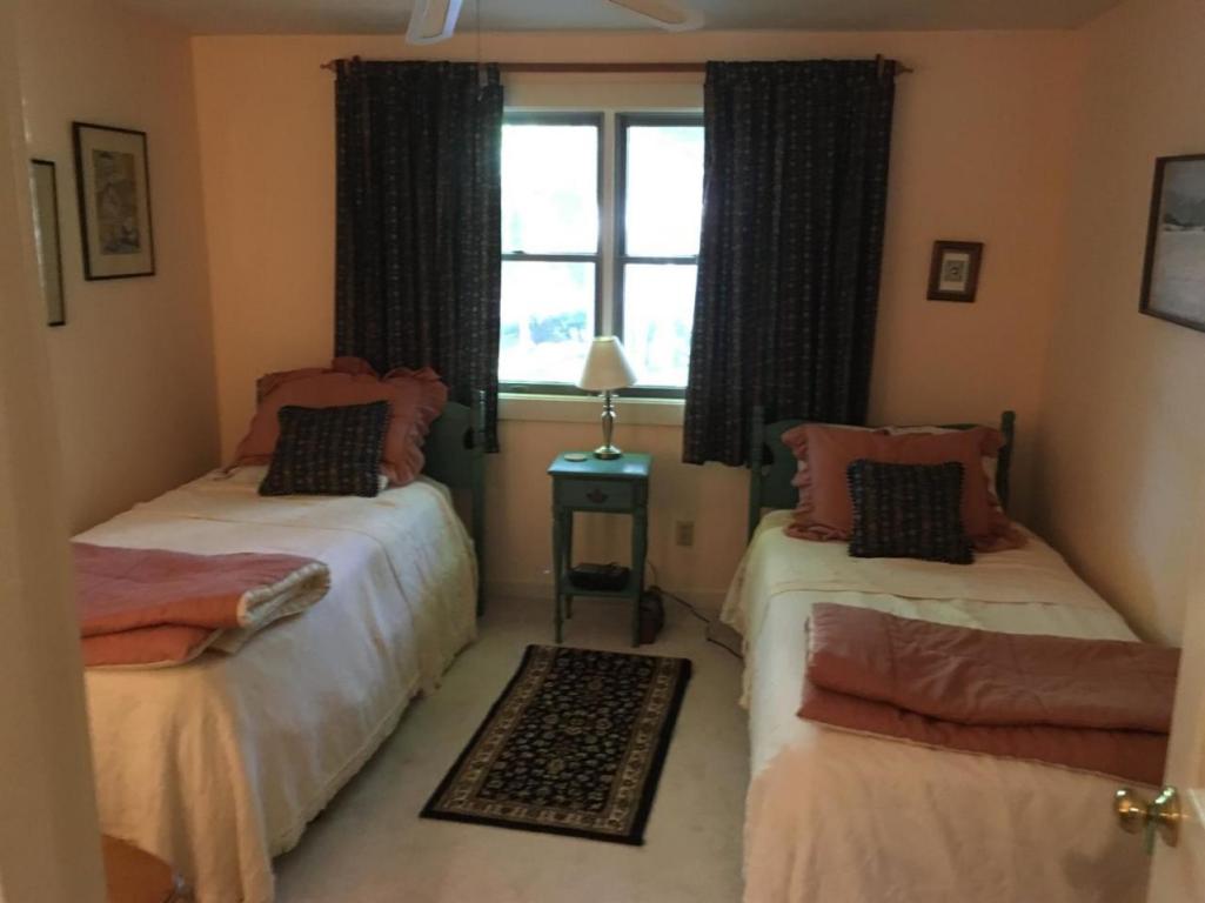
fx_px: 1009
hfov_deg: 61.7
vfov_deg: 48.2
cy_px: 452
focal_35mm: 29
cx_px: 602
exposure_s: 1/15
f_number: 2.2
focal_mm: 4.15
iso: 200
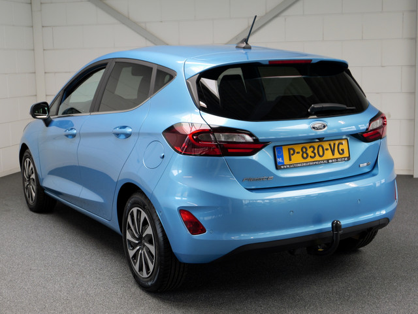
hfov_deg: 38.9
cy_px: 157
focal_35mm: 49
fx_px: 592
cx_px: 209
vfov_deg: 29.7
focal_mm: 22.2
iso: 200
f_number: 2.7
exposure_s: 1/60
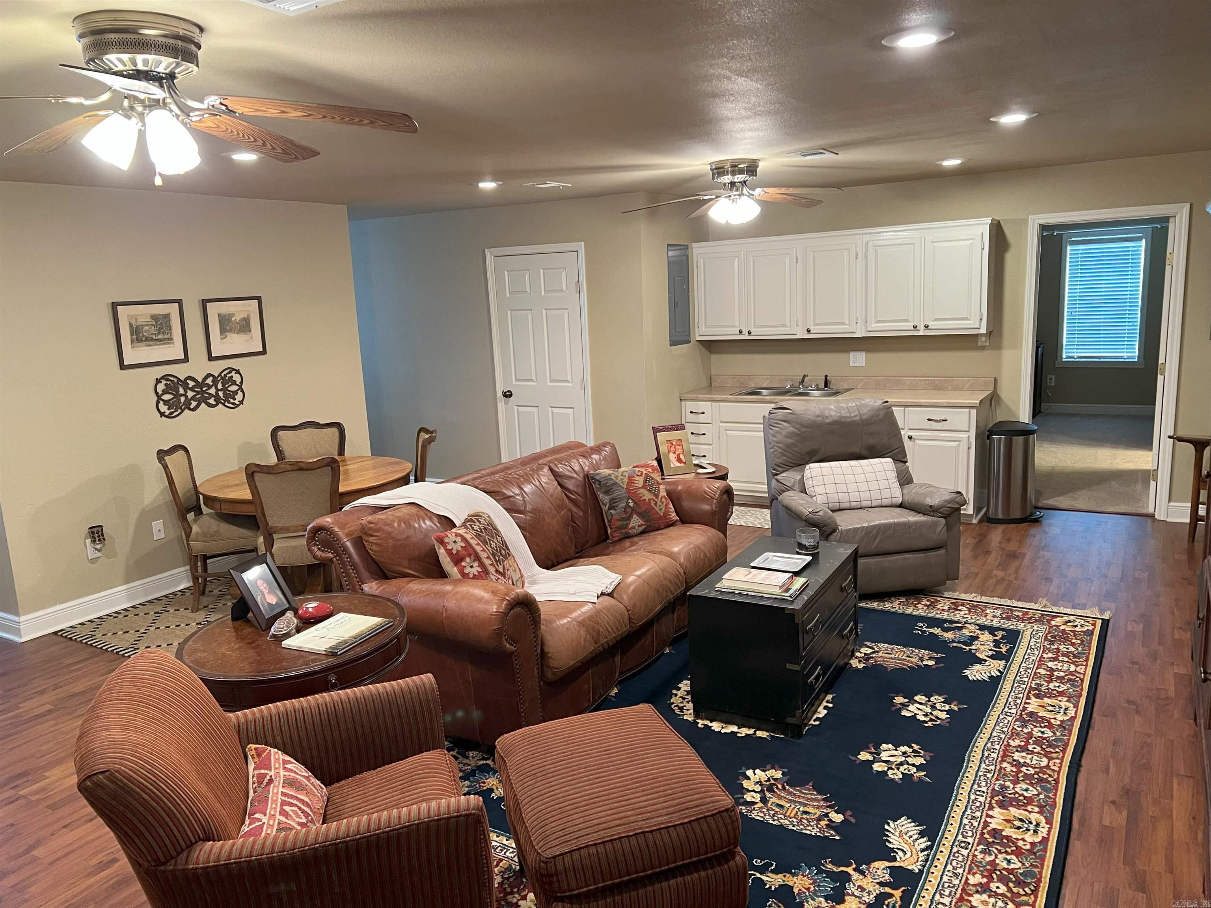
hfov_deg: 67.3
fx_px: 910
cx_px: 606
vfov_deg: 53.1
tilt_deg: -11.2
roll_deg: +3.1
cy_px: 454
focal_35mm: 26
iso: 250
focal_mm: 5.7
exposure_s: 1/60
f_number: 1.5
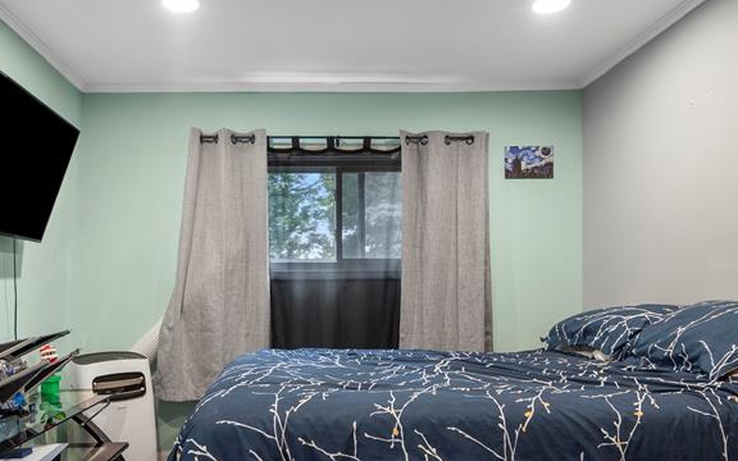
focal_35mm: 29
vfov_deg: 42.8
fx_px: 583
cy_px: 287
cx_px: 316
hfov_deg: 64.3
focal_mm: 16
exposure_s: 1/2.5
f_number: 4
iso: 100
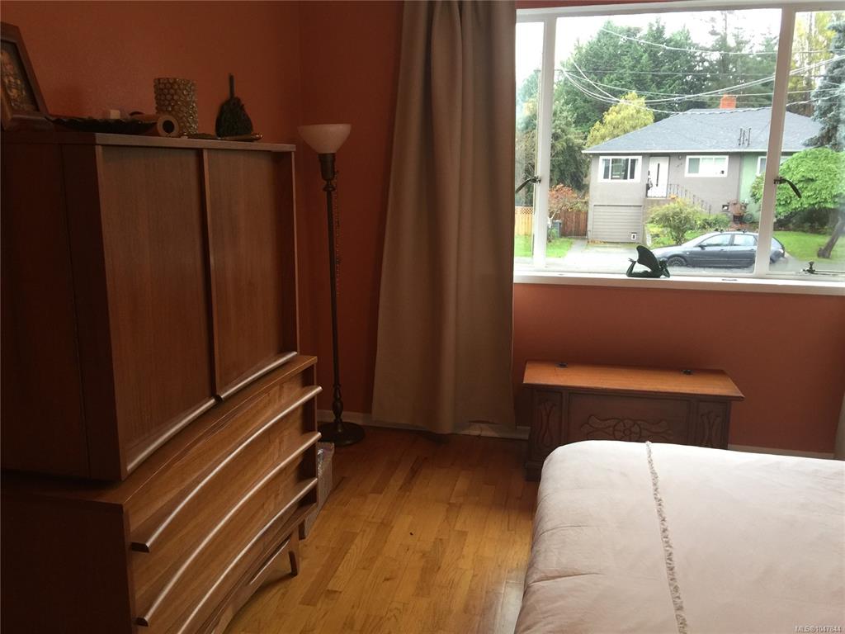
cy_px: 317
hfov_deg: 61.7
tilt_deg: -13.3
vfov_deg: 48.2
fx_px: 708
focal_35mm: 29
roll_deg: -0.9
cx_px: 422
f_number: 2.2
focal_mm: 4.15
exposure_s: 1/15
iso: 50
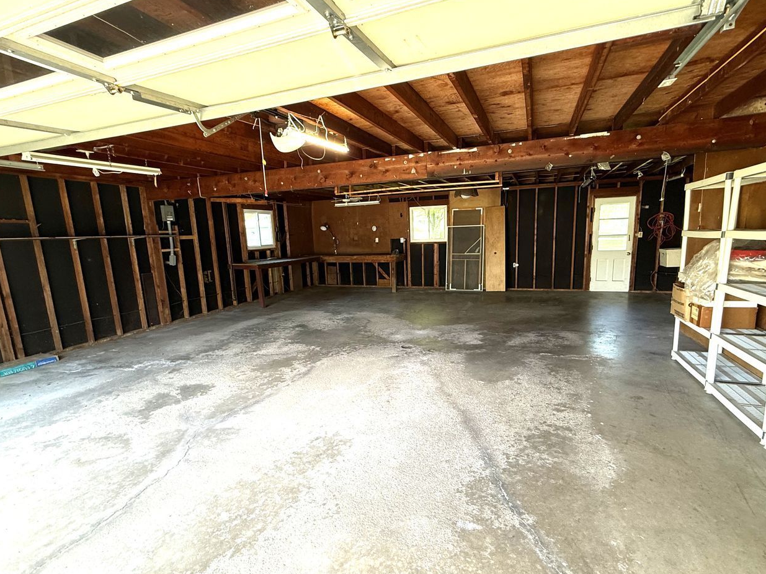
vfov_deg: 74.7
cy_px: 302
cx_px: 399
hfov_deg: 91.0
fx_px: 376
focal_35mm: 17
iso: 200
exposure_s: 1/60
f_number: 2.2
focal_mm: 2.22
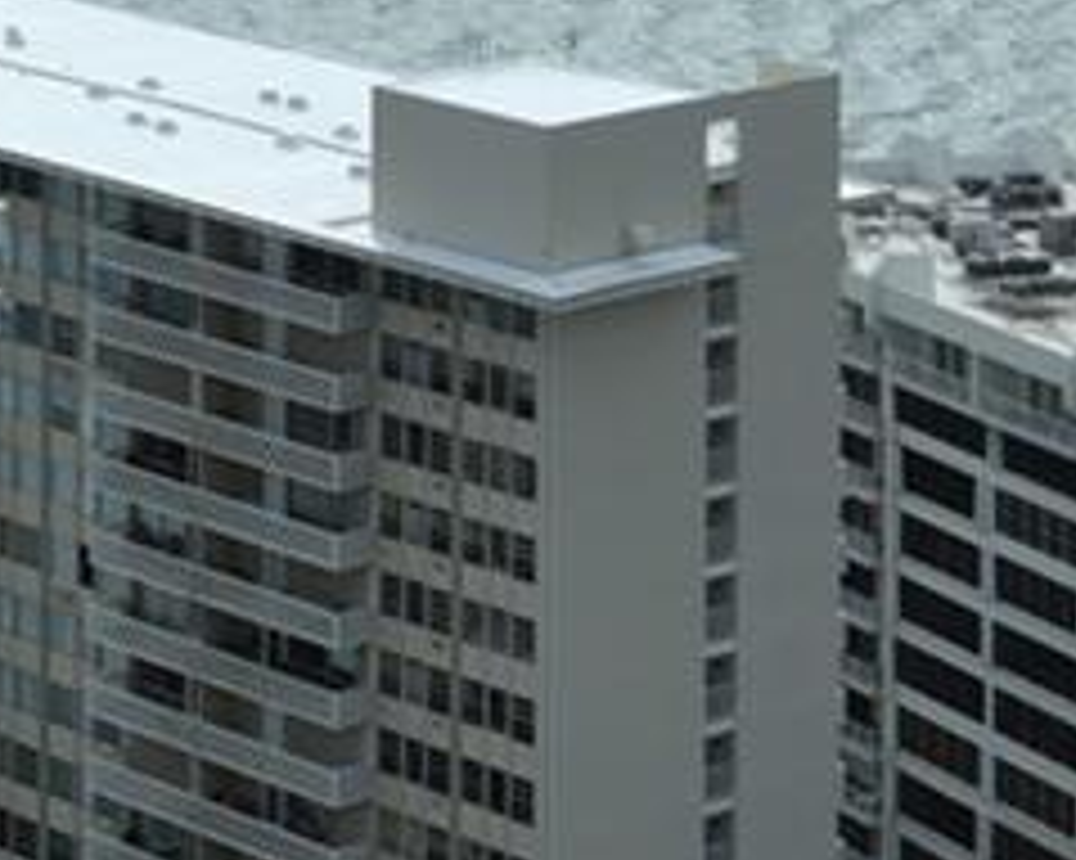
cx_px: -2305
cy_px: -1306
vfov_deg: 9.1
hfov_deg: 9.5
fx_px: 4807
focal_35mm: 151
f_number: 13
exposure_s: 1/160
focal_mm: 24
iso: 125
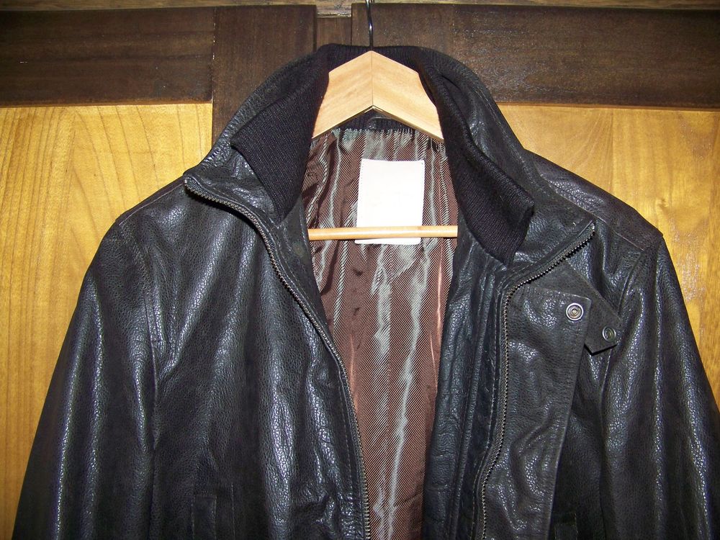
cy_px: 270
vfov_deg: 39.7
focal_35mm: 36
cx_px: 360
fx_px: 749
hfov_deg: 51.4
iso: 200
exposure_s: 1/30
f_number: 2.8
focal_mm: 5.85
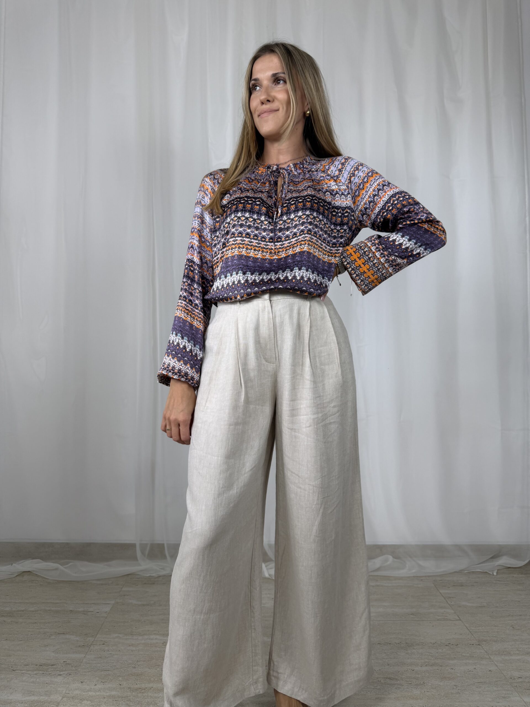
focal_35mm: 24
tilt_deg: -0.4
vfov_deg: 71.6
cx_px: 265
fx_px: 490
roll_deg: -0.6
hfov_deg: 56.8
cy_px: 354
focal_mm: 6.76
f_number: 1.78
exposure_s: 1/121
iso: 64
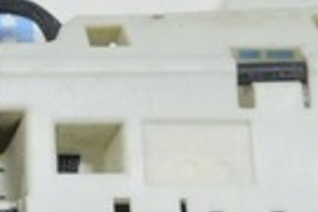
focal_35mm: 149
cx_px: -141
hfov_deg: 13.1
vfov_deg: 9.2
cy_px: 91
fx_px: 1319
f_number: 3.8
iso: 400
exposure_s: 1/50
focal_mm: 21
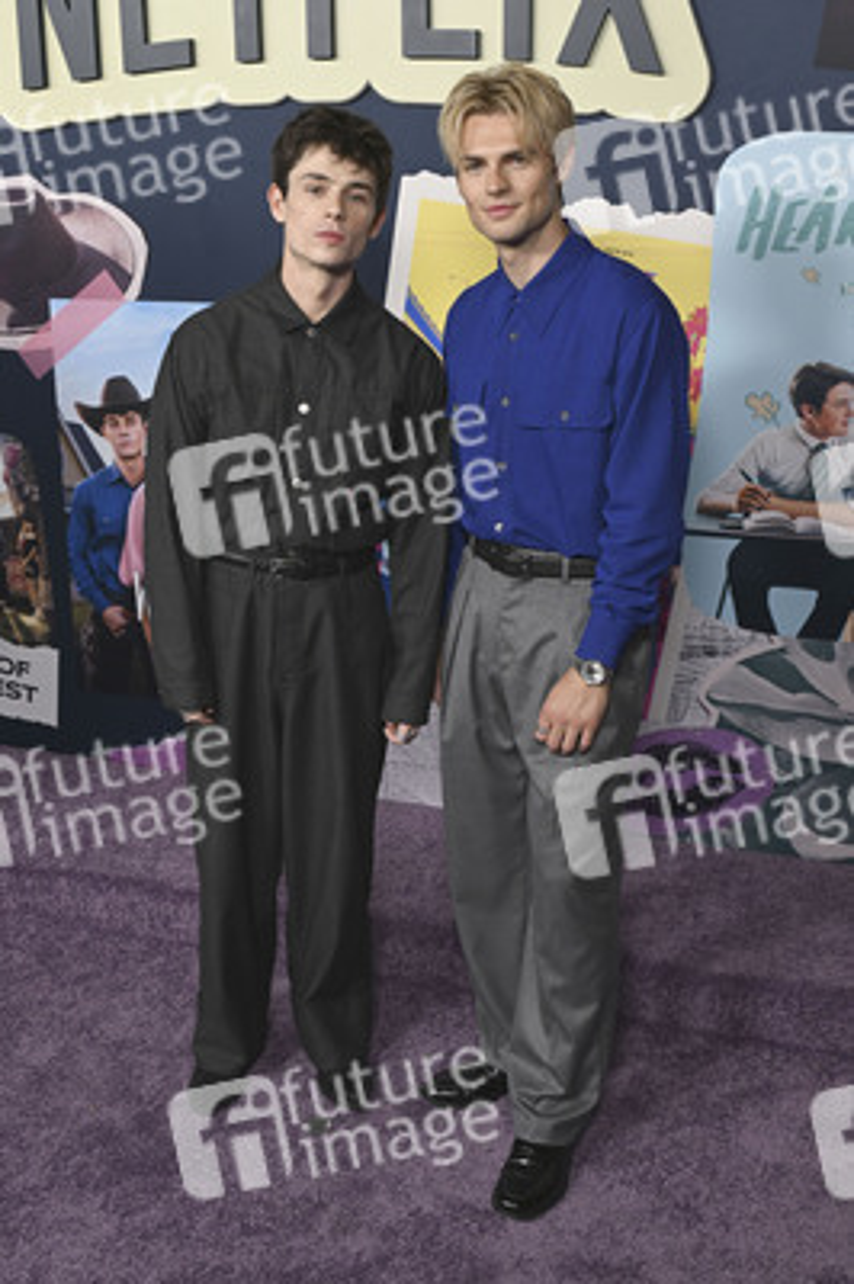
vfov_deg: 50.7
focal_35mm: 38
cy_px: 642
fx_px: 1354
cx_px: 427
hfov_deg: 35.0
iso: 1250
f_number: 6.3
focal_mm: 38
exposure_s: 1/250
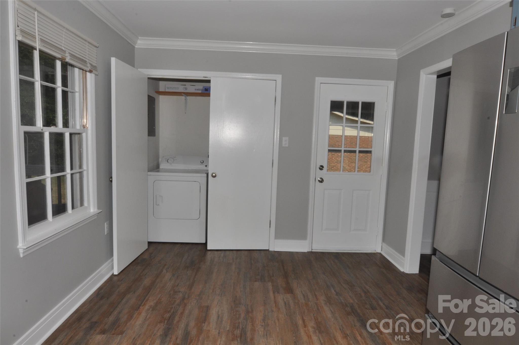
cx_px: 260
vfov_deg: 59.4
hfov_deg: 81.3
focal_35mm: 21
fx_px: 302
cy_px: 172
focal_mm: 14
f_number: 5
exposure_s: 1/60
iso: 400
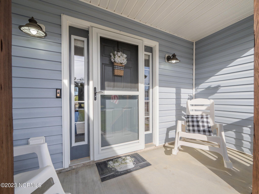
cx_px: 130
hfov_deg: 102.1
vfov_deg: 85.7
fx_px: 105
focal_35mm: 14
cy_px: 97
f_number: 6.3
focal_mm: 7
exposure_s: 1/640
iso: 200
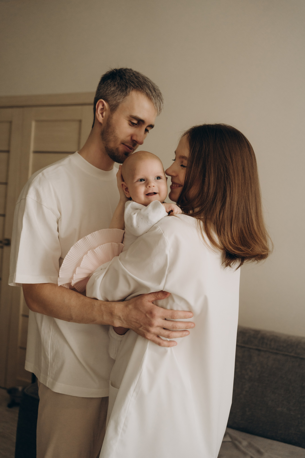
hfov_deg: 37.9
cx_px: 152
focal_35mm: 35
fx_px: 445
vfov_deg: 54.4
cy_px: 229
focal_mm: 35
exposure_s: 1/160
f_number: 3.2
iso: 2000
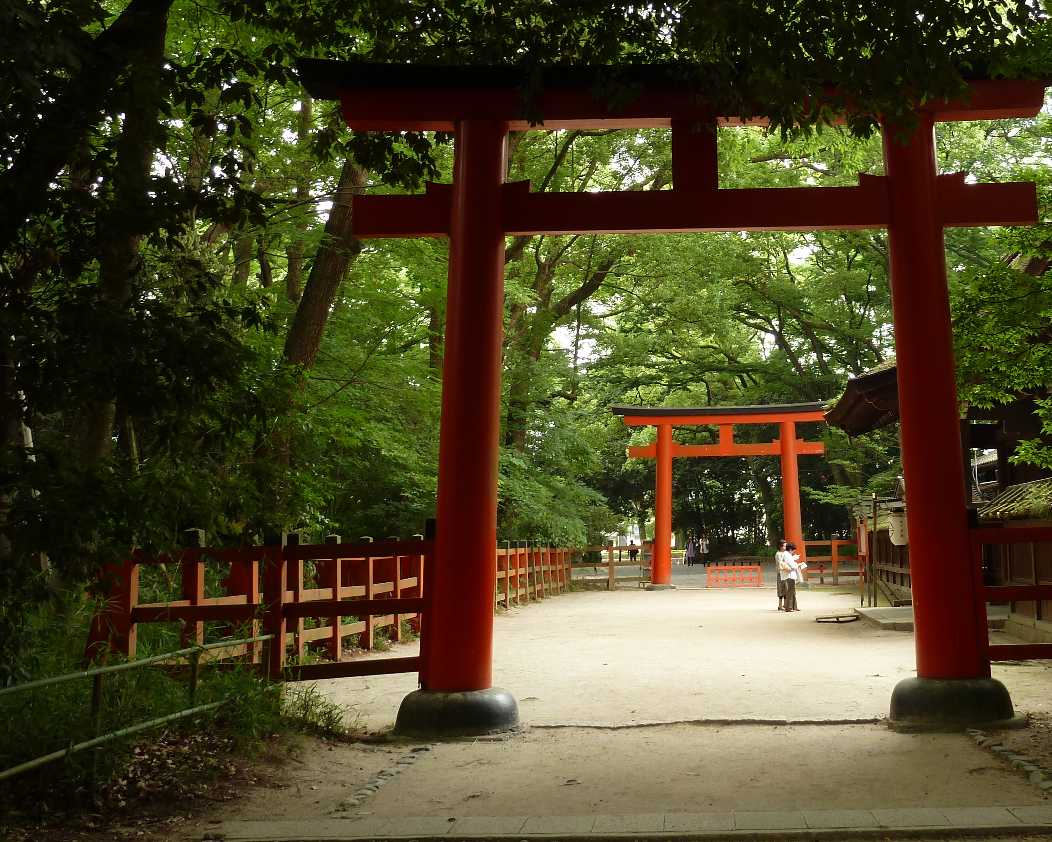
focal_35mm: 44
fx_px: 1370
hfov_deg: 41.5
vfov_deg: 34.1
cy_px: 342
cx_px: 691
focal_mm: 5.3
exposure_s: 1/20
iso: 80
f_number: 3.5
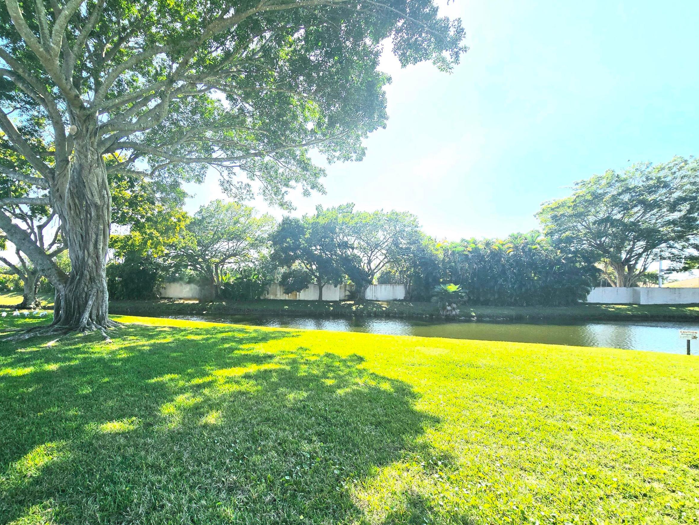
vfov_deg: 77.9
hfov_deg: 93.6
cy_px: 285
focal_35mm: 16
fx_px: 323
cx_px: 289
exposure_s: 1/1667
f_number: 2.2
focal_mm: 2.2
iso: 50
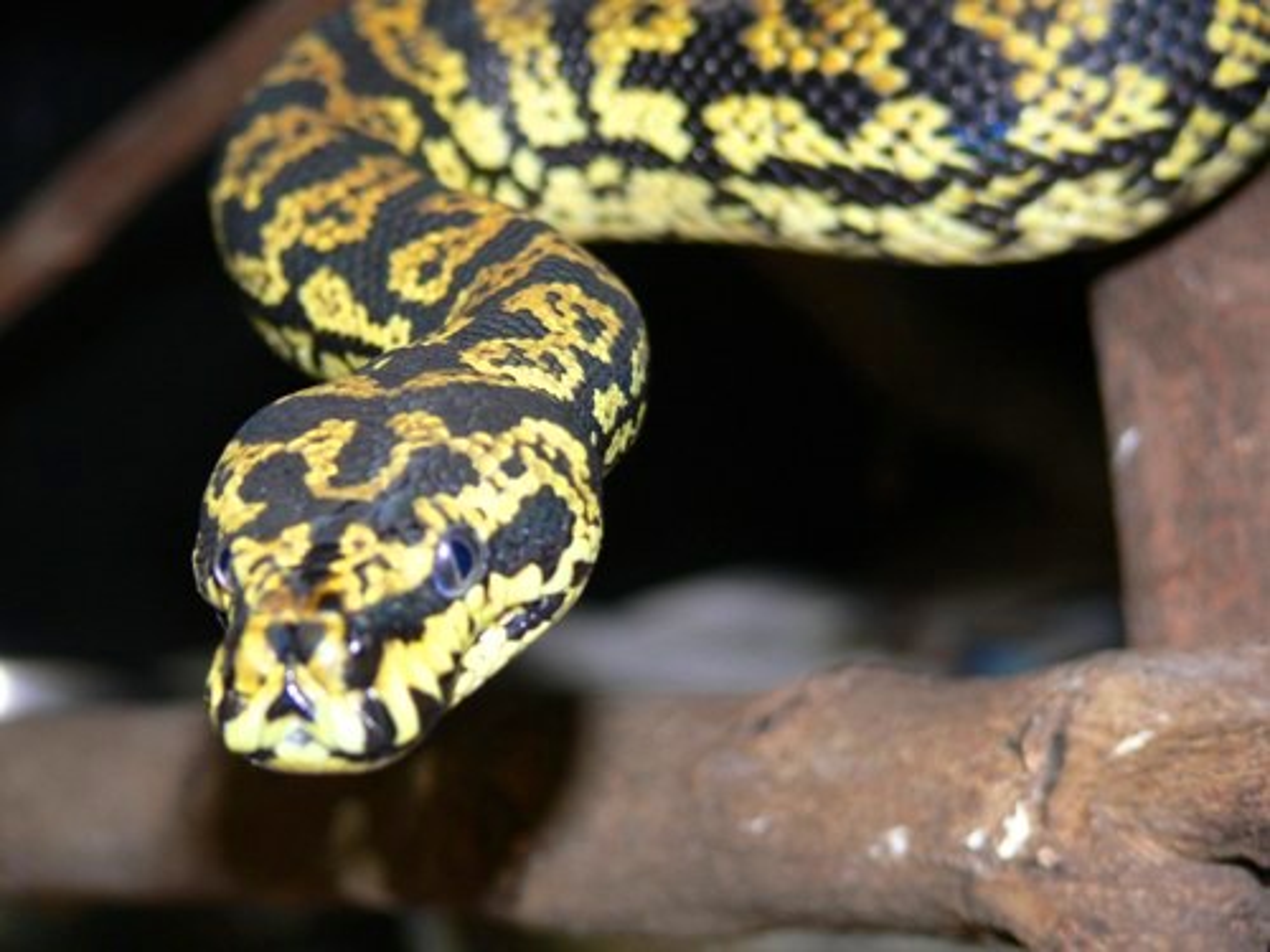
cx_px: 635
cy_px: 476
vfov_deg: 10.8
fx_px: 5026
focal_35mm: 137
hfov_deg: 14.4
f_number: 3.6
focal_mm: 29
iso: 100
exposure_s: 1/30
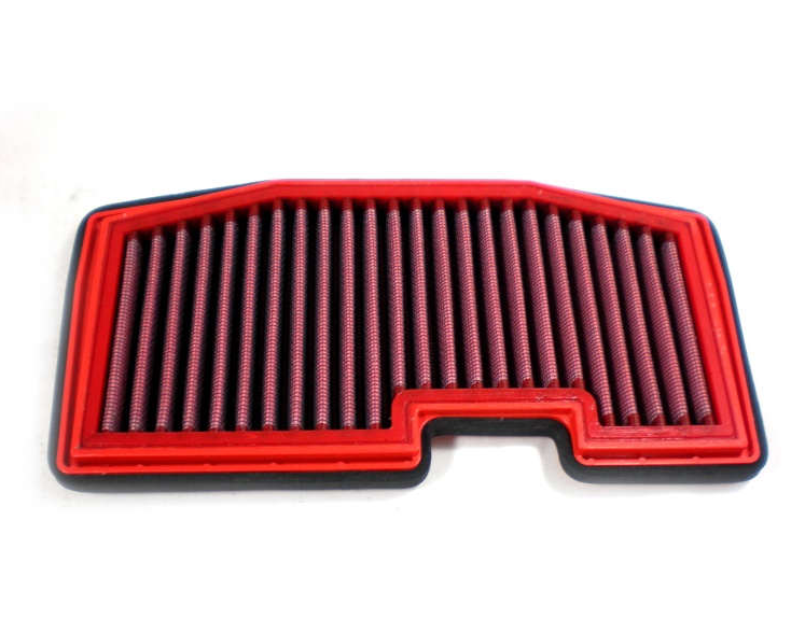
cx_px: 406
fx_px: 937
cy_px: 319
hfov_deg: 45.8
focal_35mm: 40
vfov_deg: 37.4
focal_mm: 6.3
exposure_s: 1/60.1
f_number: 3.1
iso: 104
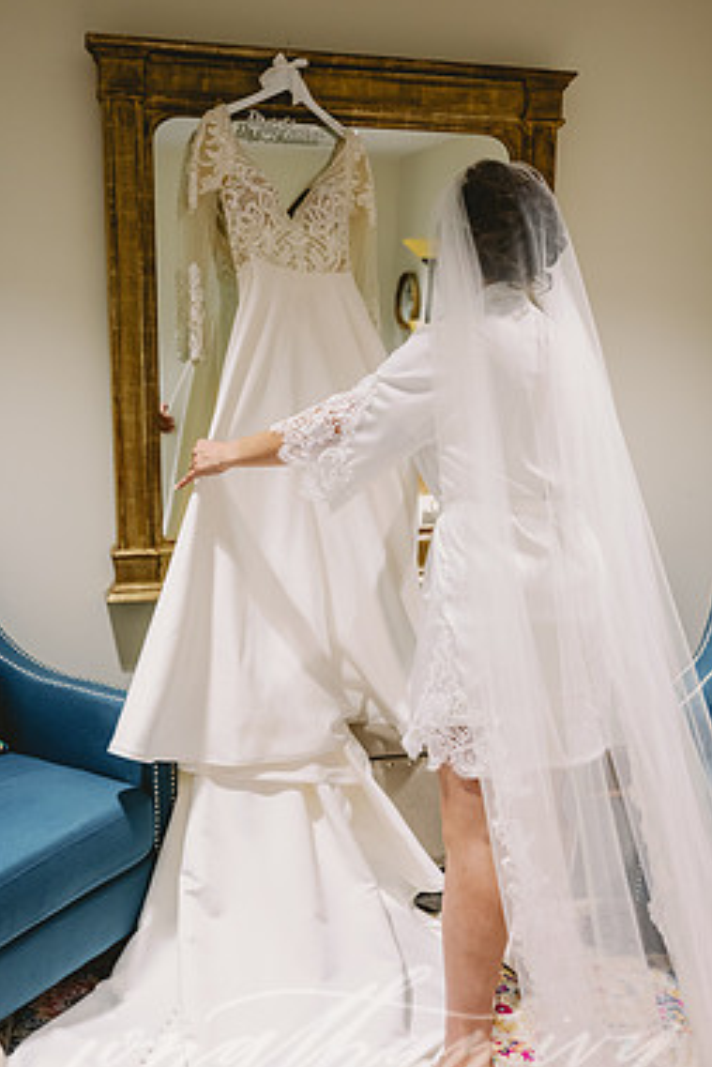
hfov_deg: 37.9
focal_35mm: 35
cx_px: 349
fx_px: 1037
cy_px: 529
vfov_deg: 54.4
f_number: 2.8
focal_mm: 29.5
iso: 1250
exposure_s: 1/200
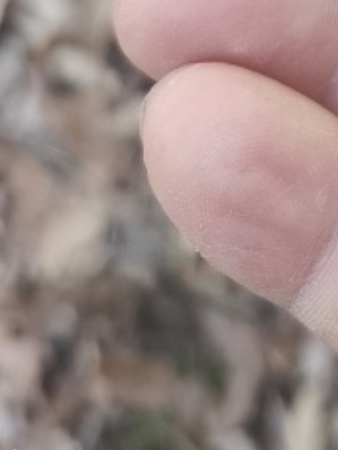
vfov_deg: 15.1
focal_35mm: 107
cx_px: 715
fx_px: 1392
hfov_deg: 12.0
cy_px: -439
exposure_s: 1/100
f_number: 1.75
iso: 556
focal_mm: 5.5
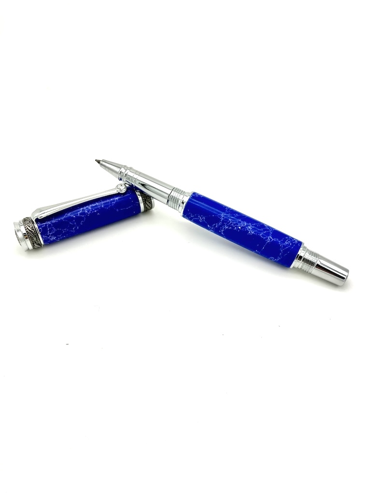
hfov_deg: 49.7
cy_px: 247
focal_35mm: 28
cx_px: 186
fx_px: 400
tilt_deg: -51.2
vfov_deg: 63.4
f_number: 1.8
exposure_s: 1/1104
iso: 32
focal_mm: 3.99
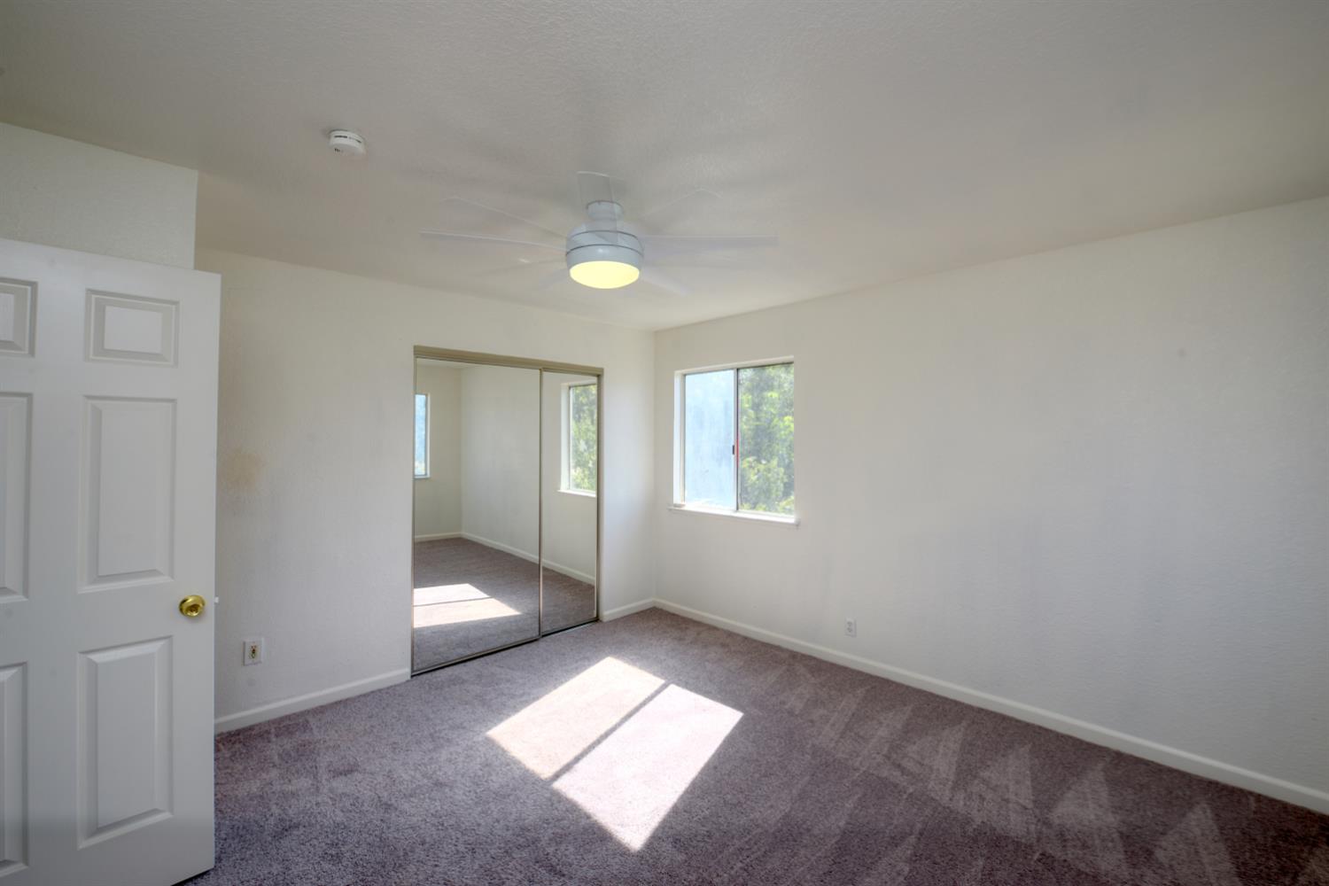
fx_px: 517
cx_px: 664
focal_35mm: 14
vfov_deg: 81.2
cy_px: 443
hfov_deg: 104.3
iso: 400
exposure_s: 1/60
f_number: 10
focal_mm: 14
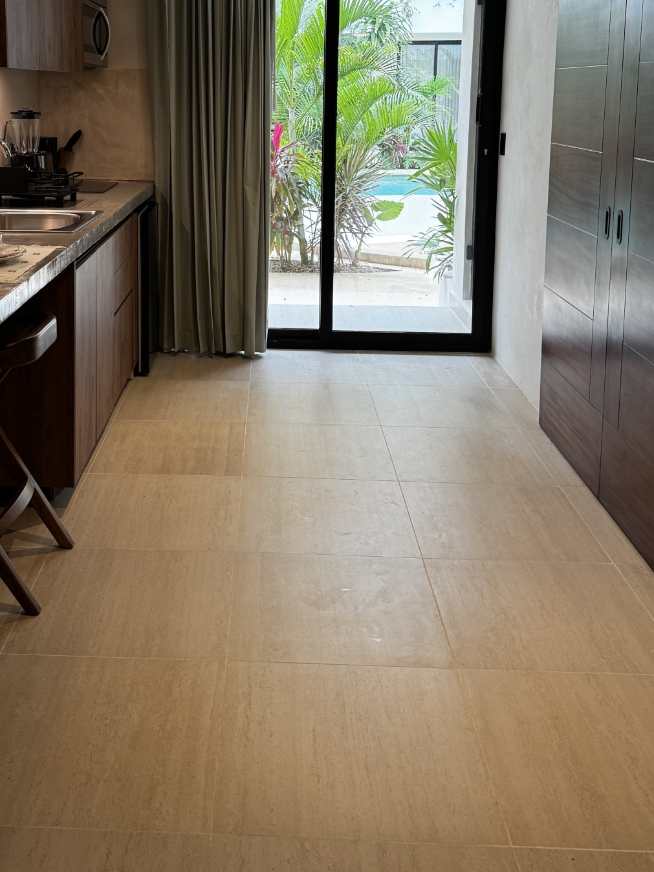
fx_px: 957
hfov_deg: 37.5
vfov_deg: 47.0
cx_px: 235
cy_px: 206
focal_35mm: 38
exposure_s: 1/60
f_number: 1.78
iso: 125
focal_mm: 6.76
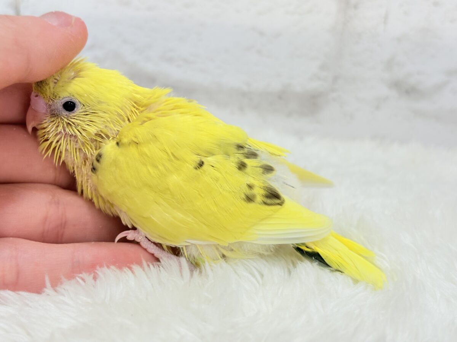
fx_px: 687
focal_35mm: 52
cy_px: 171
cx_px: 228
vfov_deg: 28.0
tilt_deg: -18.0
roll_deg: -0.9
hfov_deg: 36.8
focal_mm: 5.96
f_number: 1.6
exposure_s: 1/100
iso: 64
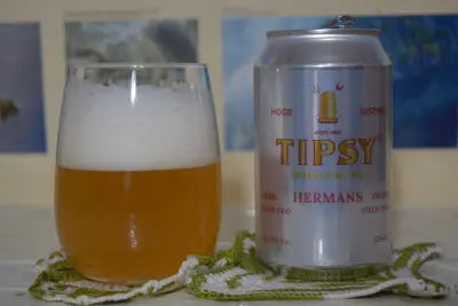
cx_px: 229
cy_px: 153
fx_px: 1050
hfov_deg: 24.6
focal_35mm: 82
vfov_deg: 16.6
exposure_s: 1/60
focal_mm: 55
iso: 1000
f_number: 5.6
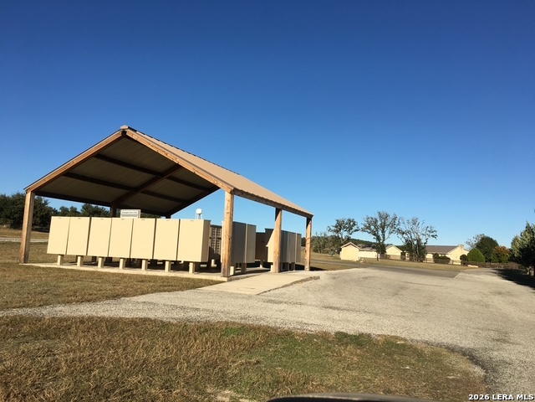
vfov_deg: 48.2
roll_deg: -2.2
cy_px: 201
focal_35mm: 29
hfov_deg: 61.7
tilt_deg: +8.1
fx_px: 448
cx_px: 268
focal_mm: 4.15
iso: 25
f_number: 2.2
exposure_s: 1/2198
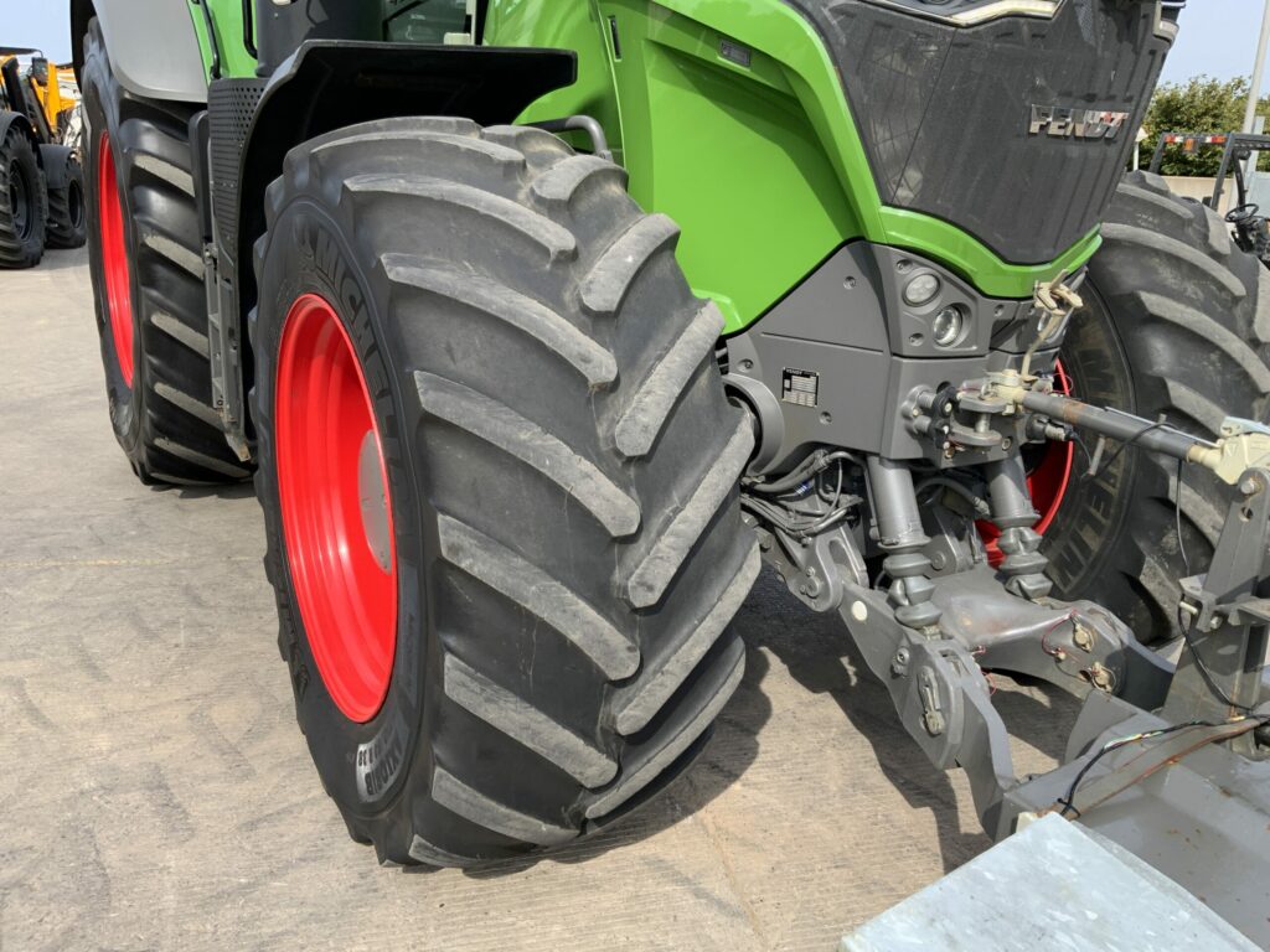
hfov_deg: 61.7
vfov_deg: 48.2
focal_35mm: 29
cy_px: 476
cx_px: 635
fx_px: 1064
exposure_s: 1/683
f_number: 1.8
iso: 16
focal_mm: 3
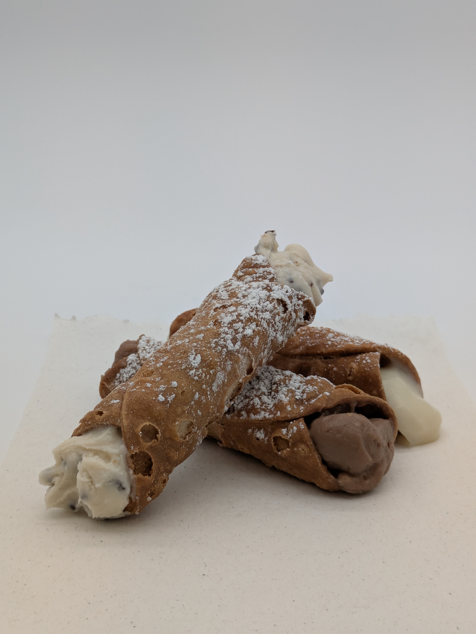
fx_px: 934
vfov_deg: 37.5
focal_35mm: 51
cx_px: 238
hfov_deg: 28.6
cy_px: 317
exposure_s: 1/668
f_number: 1.89
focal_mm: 5.43
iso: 59
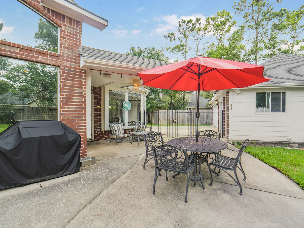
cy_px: 118
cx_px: 166
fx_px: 141
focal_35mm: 16
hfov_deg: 94.2
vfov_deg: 78.1
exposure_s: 1/640
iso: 500
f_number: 5
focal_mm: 14
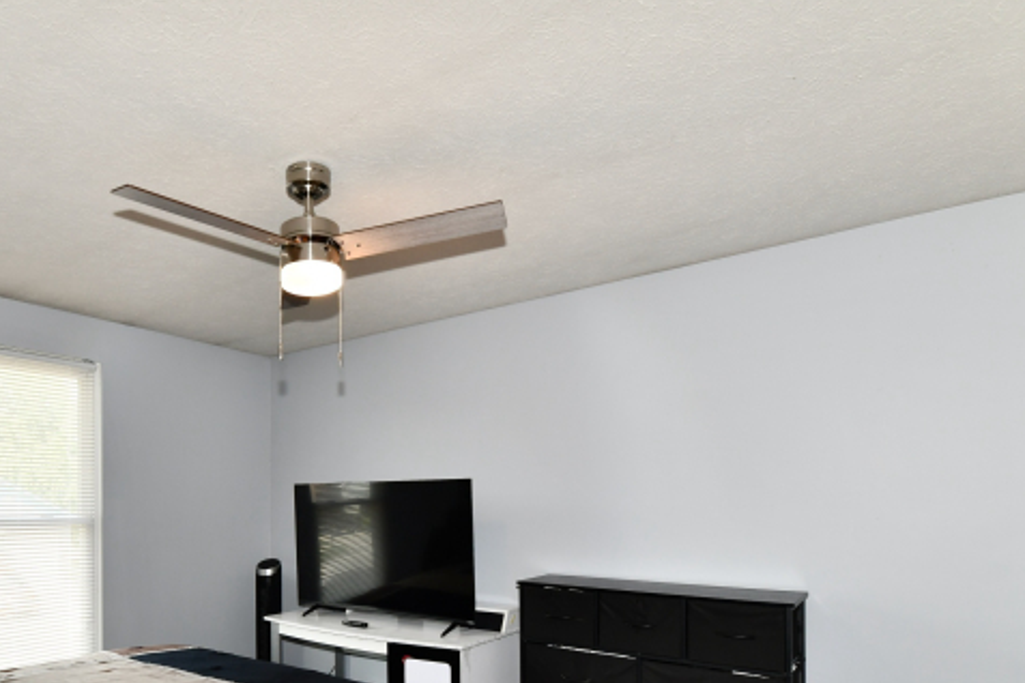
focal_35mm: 22
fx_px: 626
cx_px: 367
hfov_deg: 76.8
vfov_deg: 54.2
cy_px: 524
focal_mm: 14
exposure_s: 1/60
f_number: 6.3
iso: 640
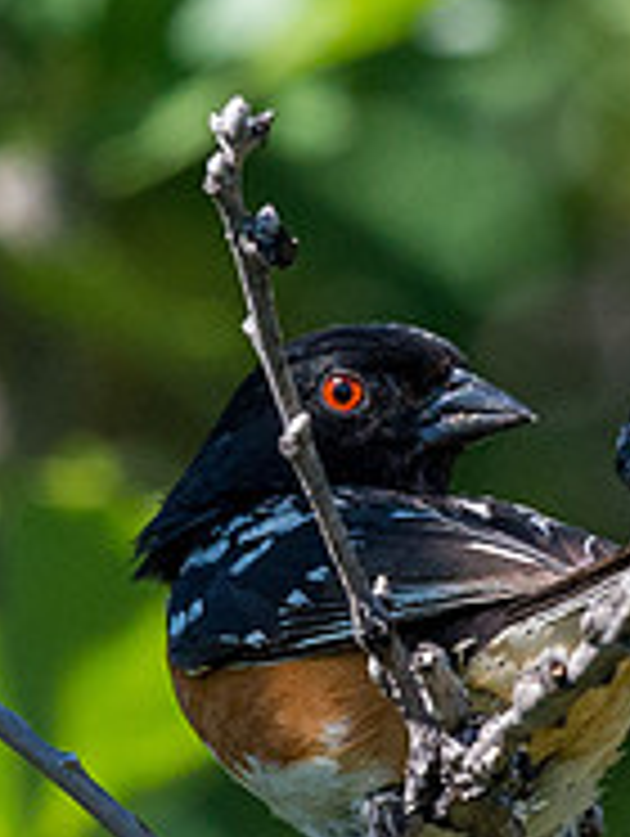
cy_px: 381
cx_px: 302
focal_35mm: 2507
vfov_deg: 0.8
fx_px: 60696
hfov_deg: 0.6
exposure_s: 1/1000
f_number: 9
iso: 1600
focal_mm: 460
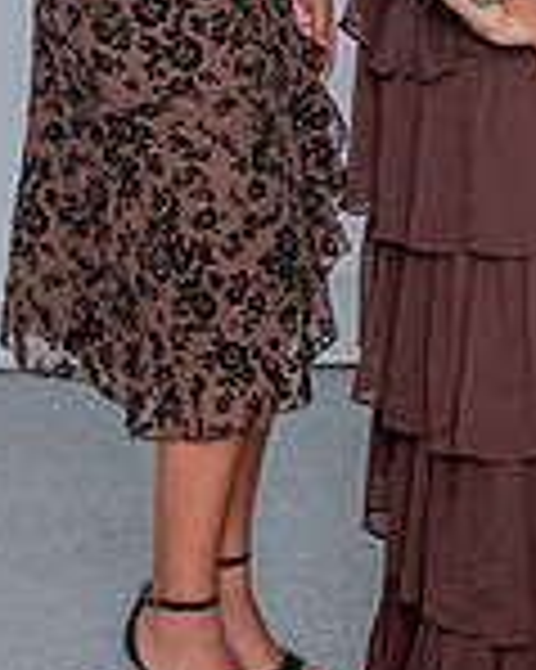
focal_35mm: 149
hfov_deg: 10.3
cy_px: -200
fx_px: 2958
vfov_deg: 12.5
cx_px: 488
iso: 320
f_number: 5.6
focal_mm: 30
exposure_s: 1/125
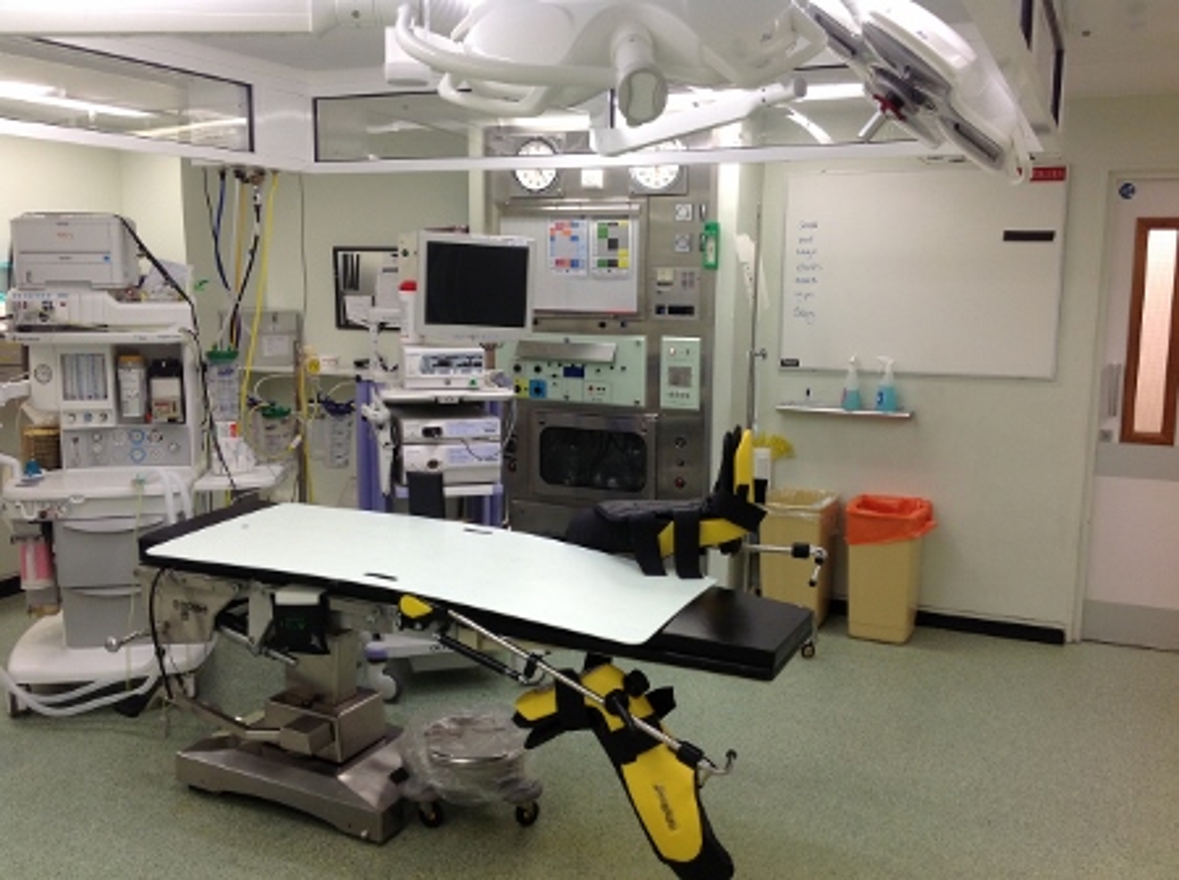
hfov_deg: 52.7
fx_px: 1190
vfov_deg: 40.6
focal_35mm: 35
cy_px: 440
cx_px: 590
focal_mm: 4.28
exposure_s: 1/60
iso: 64
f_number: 2.4
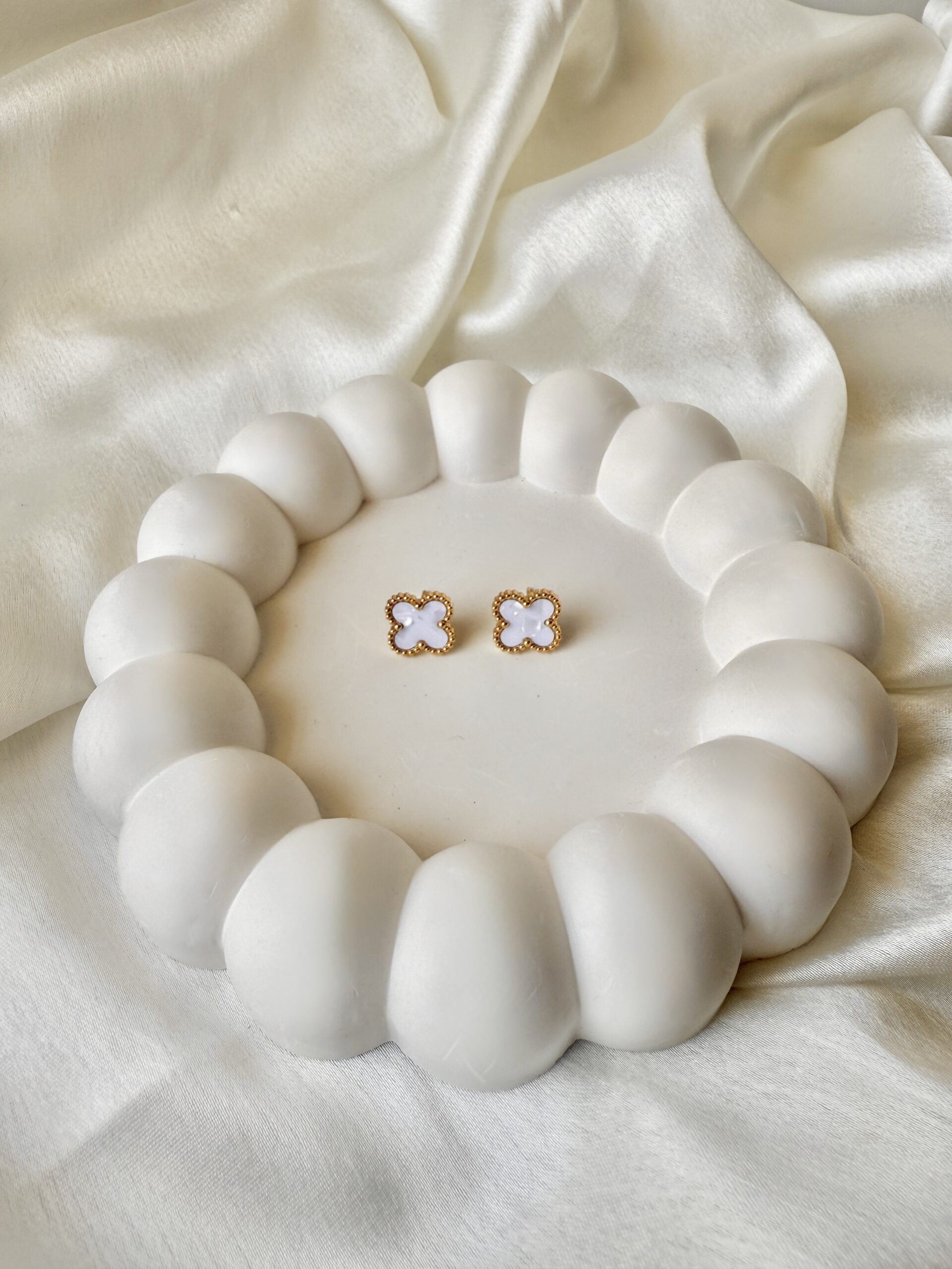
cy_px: 634
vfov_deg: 71.6
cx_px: 476
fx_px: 880
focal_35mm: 24
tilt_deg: -46.3
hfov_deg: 56.8
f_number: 2.2
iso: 40
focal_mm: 2.22
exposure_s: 1/334
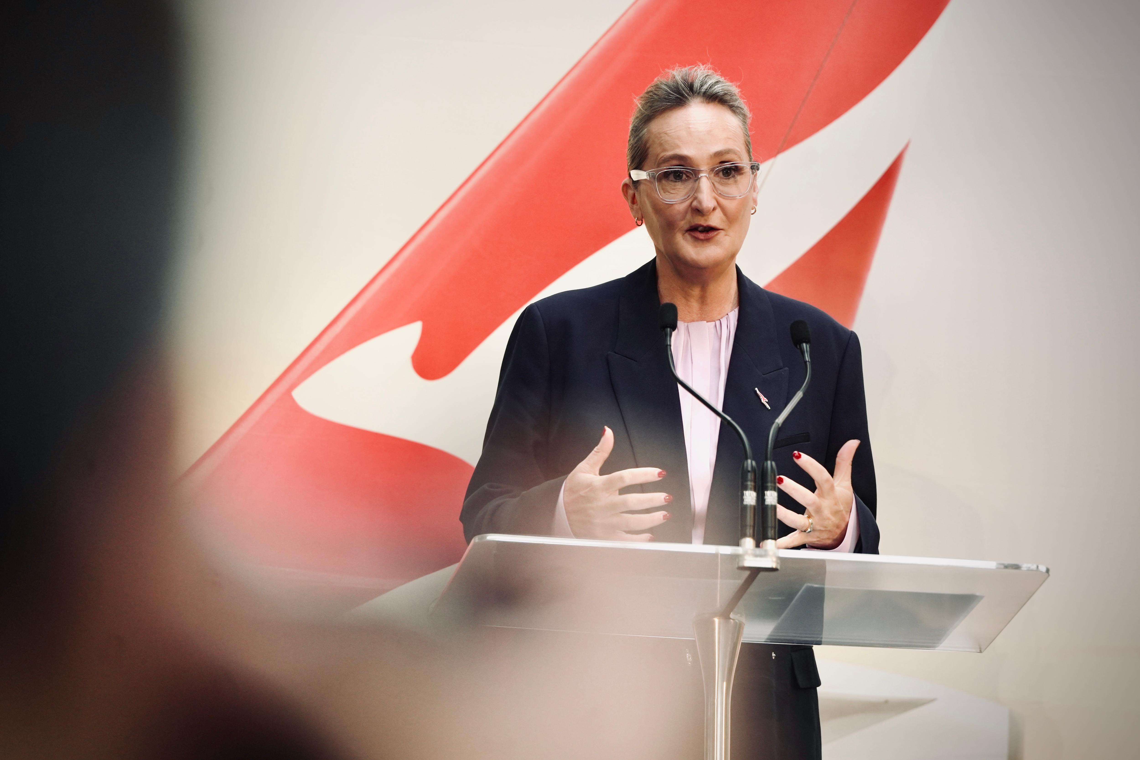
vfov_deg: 6.9
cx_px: 570
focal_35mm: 200
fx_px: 6333
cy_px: 380
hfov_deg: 10.3
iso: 800
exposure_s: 1/320
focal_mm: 200
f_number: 4
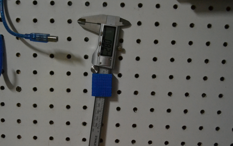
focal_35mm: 50
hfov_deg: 40.2
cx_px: 104
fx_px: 317
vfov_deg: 25.8
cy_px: 91
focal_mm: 26
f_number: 4.2
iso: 3200
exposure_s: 1/40
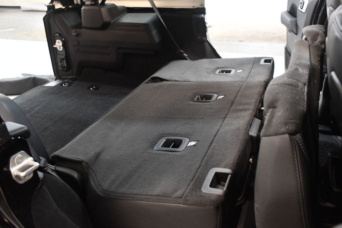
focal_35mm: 34
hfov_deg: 55.8
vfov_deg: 38.9
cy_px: 114
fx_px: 323
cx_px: 171
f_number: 3.8
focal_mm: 23
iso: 5000
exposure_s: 1/60
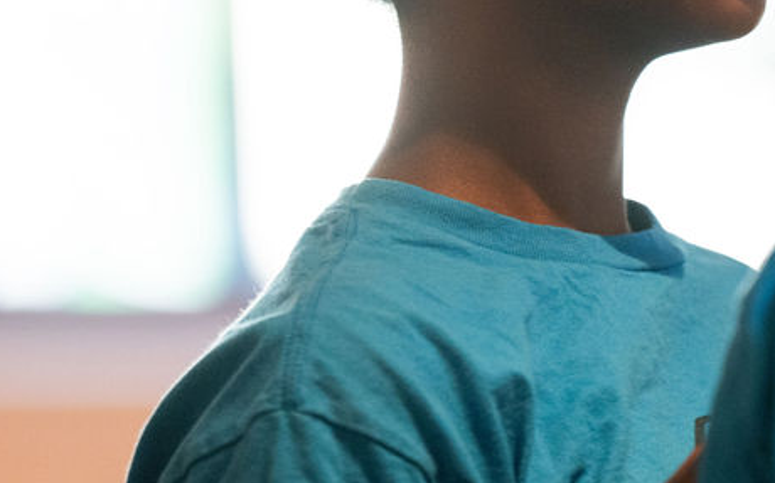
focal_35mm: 386
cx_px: 669
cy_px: -33
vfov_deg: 3.4
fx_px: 8149
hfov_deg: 5.4
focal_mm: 170
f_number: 2.8
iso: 2000
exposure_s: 1/250
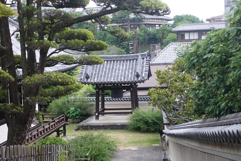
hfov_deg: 23.6
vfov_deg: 15.9
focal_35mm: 86
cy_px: 83
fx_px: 575
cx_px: 103
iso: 250
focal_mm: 23.34
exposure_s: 1/80
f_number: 2.8
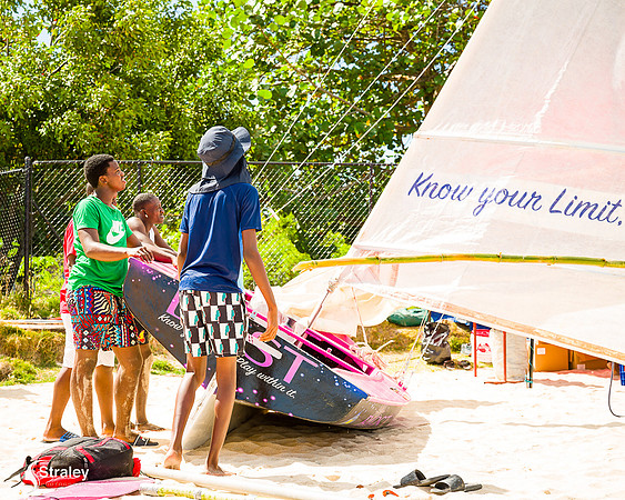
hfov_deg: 26.0
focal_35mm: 73
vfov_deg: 20.9
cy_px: 250
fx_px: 1354
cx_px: 257
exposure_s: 1/320
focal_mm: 65
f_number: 6.3
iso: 200
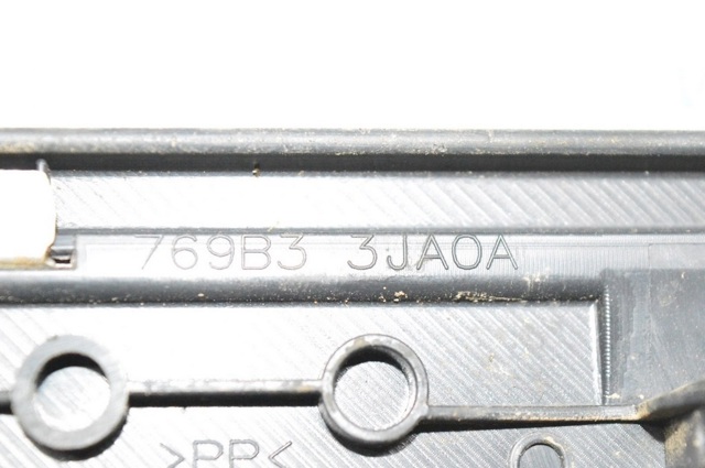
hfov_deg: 24.6
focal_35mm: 82
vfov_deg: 16.5
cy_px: 234
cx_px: 352
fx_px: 1614
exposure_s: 1/200
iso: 6400
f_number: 5.6
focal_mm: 55
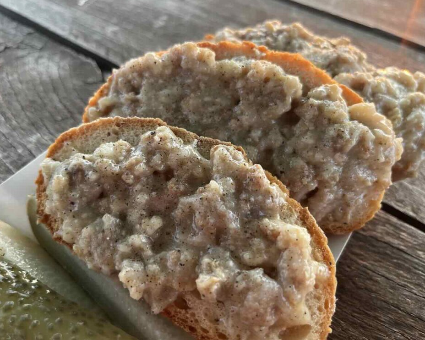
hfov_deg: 62.2
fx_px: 352
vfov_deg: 51.5
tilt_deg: -46.3
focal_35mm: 28
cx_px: 202
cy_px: 165
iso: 125
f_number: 1.6
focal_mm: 5.1
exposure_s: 1/106
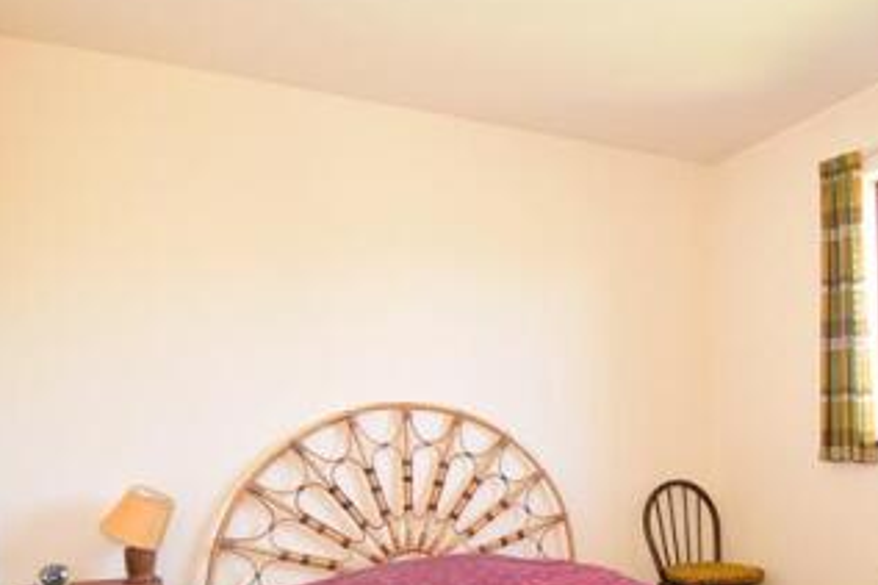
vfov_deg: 41.2
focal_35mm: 31
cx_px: 676
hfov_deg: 56.8
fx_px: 756
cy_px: 431
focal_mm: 10
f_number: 5
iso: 200
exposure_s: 1/13
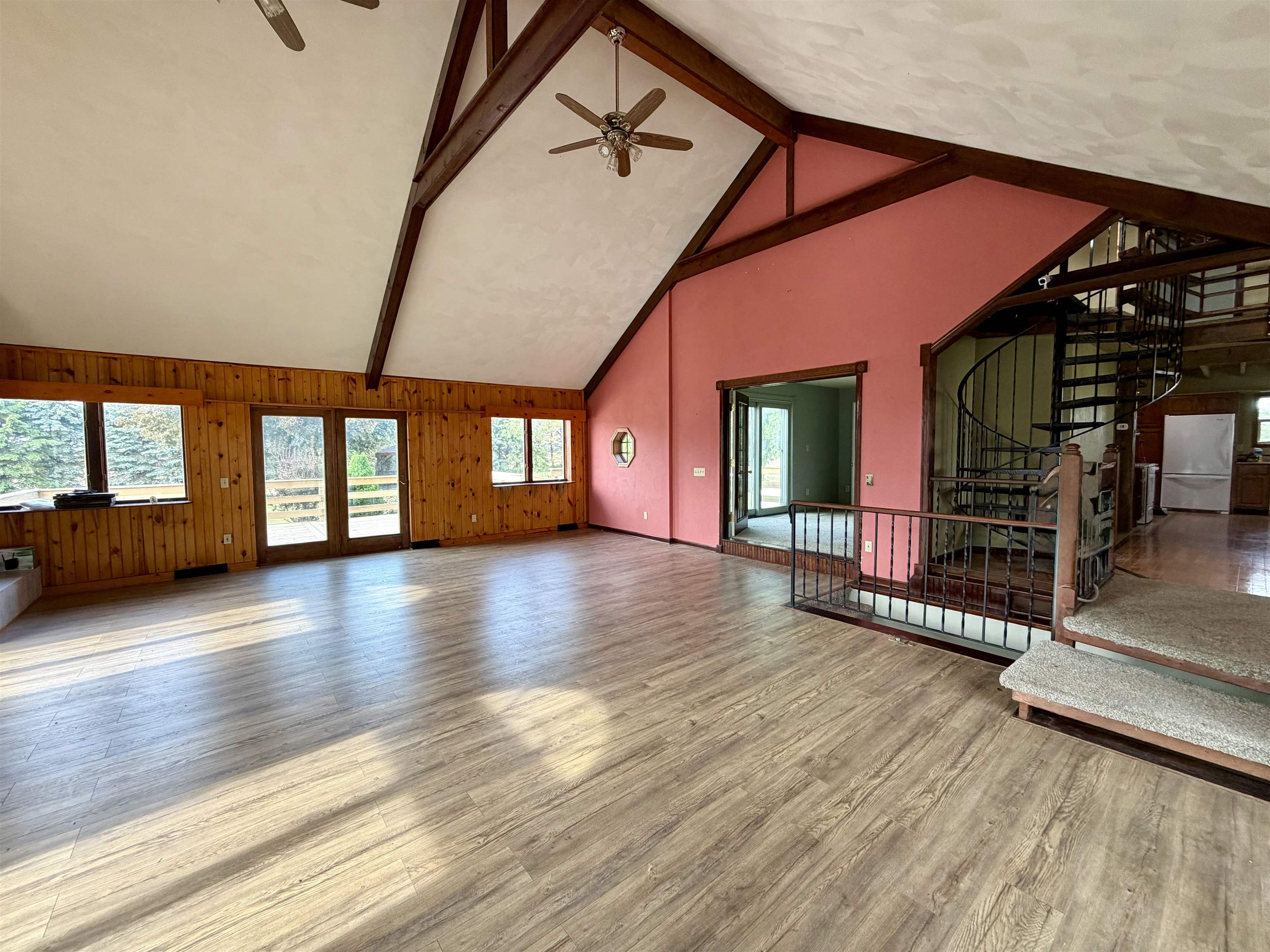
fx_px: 514
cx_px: 635
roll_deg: +0.7
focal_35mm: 14
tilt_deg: -3.3
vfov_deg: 85.7
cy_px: 476
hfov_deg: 102.1
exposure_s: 1/121
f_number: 2.2
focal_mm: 2.22
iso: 160
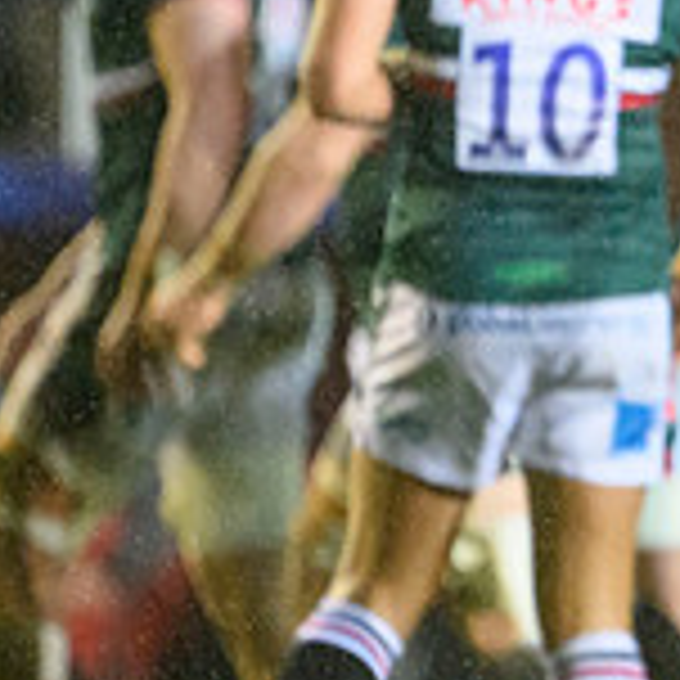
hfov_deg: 1.0
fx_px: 40760
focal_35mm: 1834
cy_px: 178
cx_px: 1261
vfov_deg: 1.0
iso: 8000
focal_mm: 560
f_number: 4
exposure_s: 1/1000
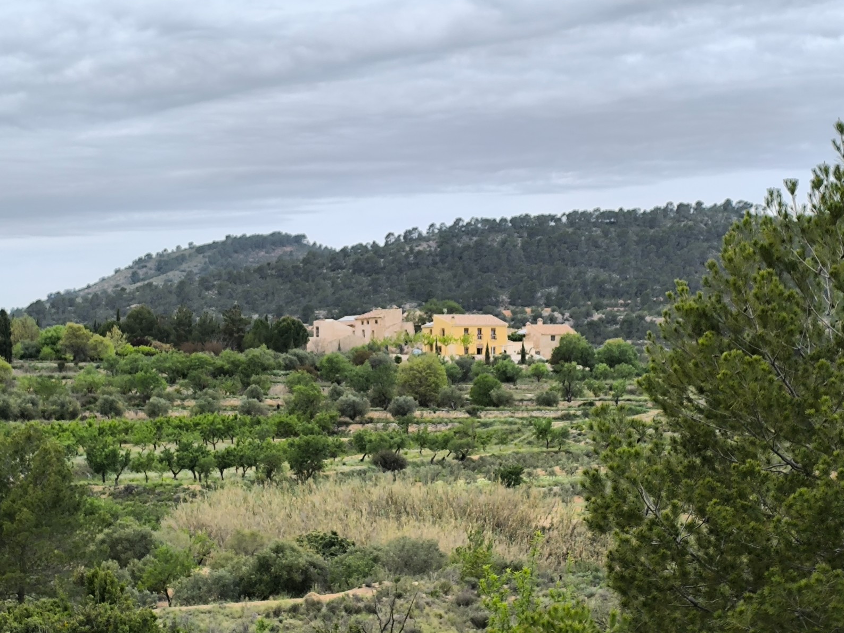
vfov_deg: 14.1
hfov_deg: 18.7
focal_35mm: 105
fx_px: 2560
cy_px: 315
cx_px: 425
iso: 50
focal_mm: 6.14
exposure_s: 1/887
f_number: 1.65
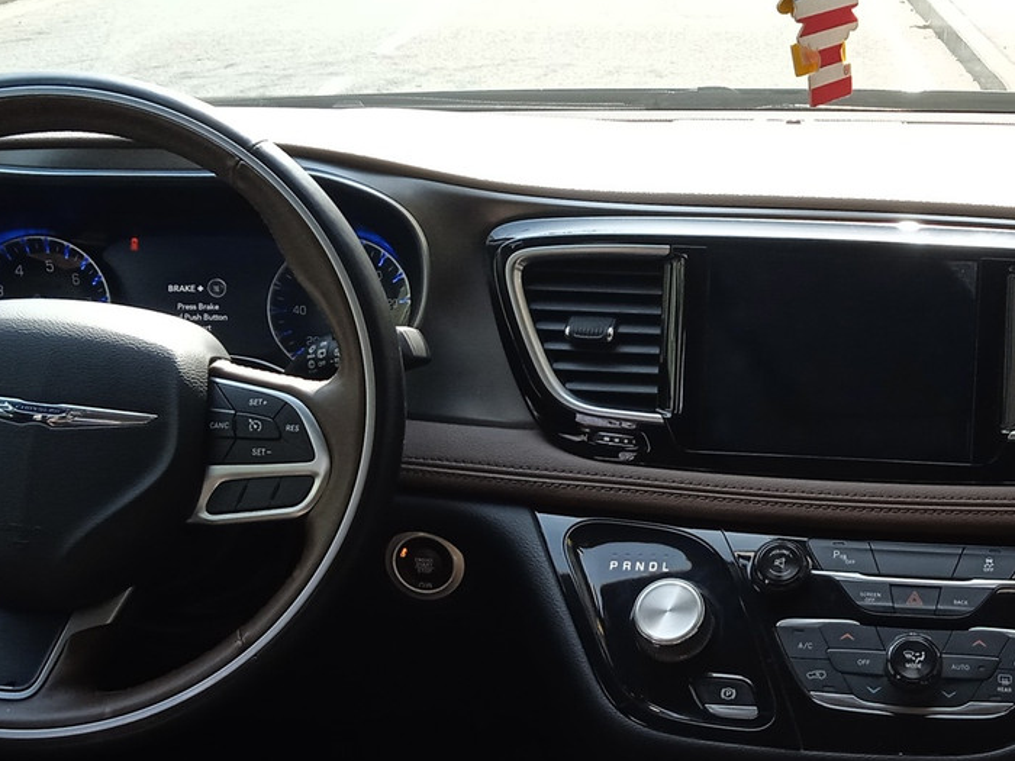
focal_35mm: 64
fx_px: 1877
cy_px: 478
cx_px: 829
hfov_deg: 29.5
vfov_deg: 22.9
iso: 100
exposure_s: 1/131
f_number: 2.2
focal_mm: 3.43
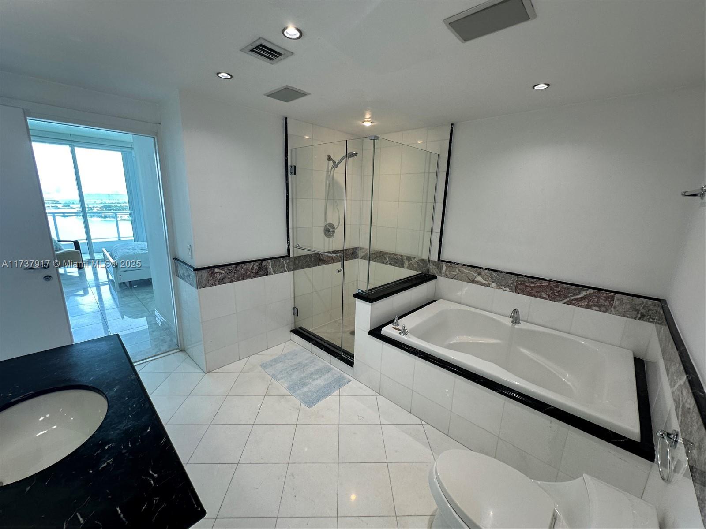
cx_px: 353
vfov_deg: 85.7
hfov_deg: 102.1
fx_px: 286
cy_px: 264
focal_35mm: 14
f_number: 2.2
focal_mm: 2.22
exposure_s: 1/120
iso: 100
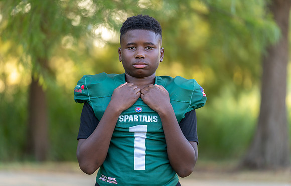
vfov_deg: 8.5
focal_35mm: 158
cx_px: 146
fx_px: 1261
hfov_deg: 13.2
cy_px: 97
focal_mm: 156
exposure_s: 1/320
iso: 320
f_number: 2.8
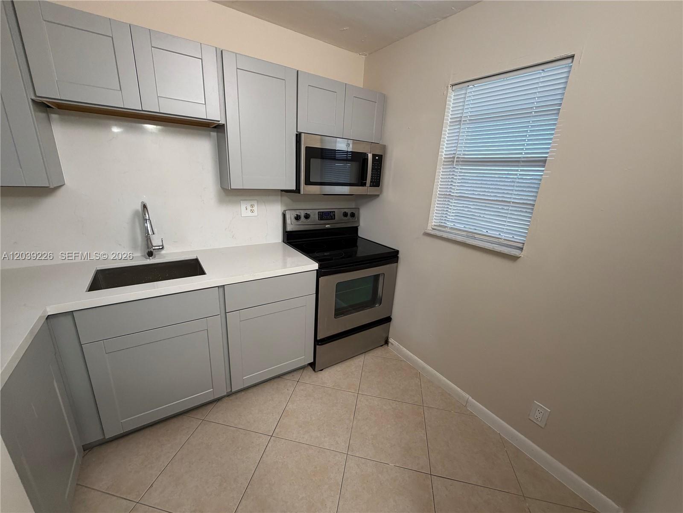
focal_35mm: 14
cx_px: 342
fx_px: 276
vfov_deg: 85.7
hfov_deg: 102.1
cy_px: 256
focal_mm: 2.22
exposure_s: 1/60
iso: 200
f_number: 2.2
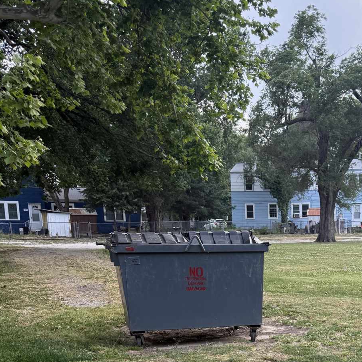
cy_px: 368
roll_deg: +0.2
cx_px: 304
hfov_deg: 30.6
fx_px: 639
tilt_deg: -13.6
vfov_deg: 29.4
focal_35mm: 54
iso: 100
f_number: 1.78
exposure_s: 1/796
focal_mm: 6.76
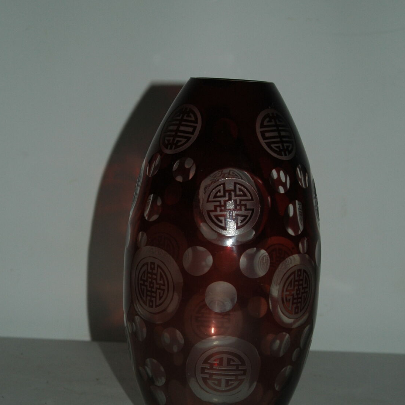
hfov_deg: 26.5
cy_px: 257
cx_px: 202
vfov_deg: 26.4
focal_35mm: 65
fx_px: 860
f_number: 5.6
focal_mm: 28
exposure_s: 1/125
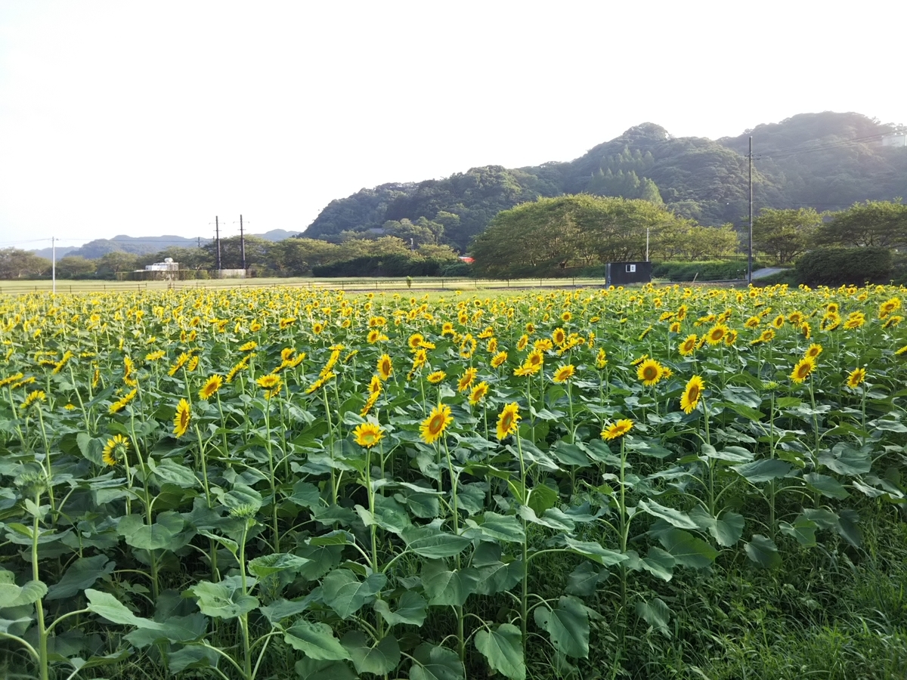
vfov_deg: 46.8
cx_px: 454
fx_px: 786
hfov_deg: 60.0
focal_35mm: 30
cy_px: 340
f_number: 2.2
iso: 20
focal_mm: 4
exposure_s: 1/180
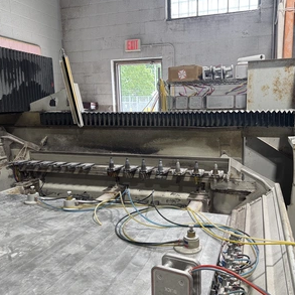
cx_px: 164
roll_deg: +1.0
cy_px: 148
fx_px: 280
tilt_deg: -9.2
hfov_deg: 55.5
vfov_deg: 55.6
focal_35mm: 29
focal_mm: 6.76
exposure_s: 1/120
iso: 125
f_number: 1.78
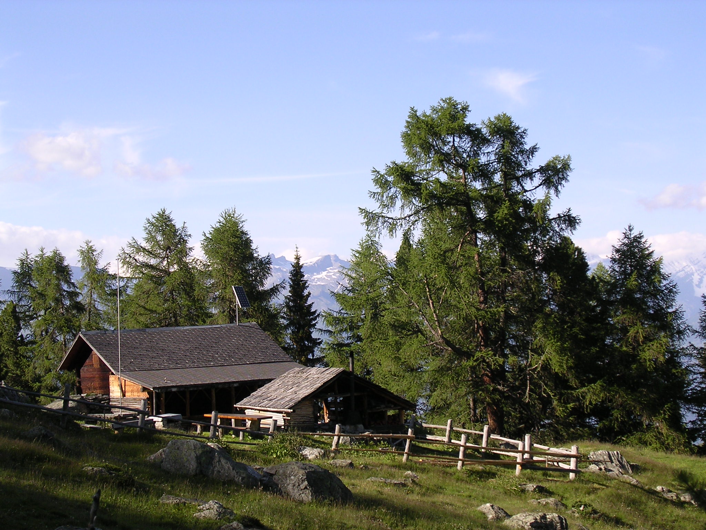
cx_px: 353
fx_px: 1468
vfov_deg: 20.4
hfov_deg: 27.0
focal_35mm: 72
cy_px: 265
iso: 100
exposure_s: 1/404
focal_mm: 10.9
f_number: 3.7
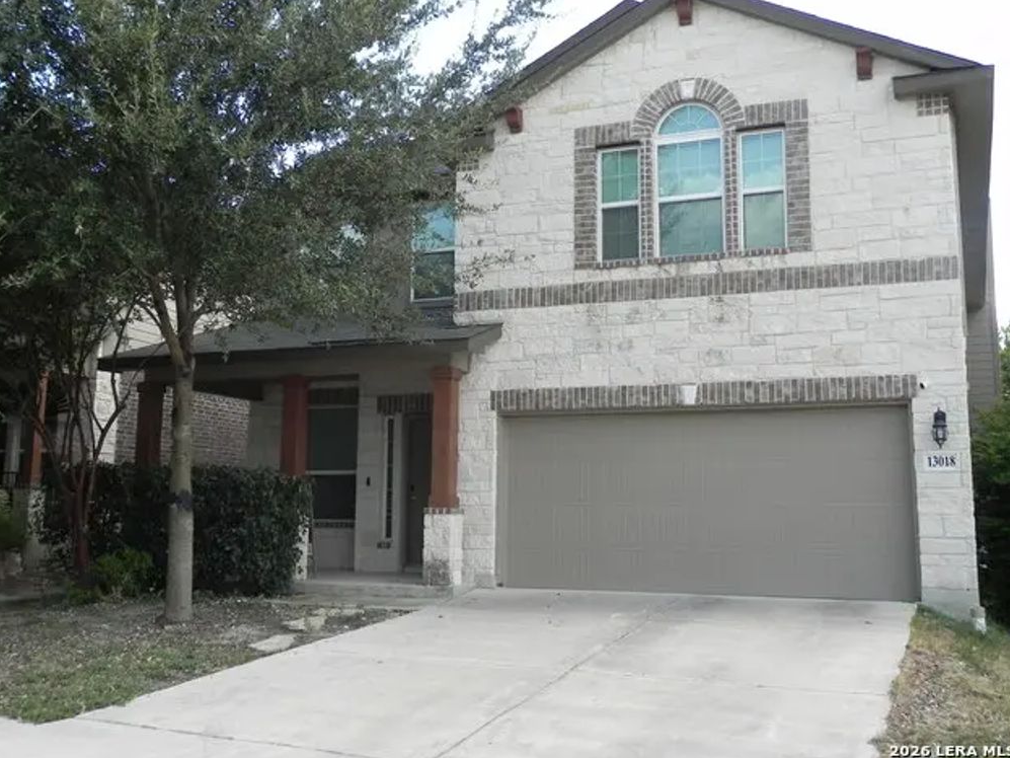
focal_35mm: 38
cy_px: 371
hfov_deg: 49.0
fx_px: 1109
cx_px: 499
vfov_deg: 37.7
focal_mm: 6.6
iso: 160
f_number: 5
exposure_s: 1/216
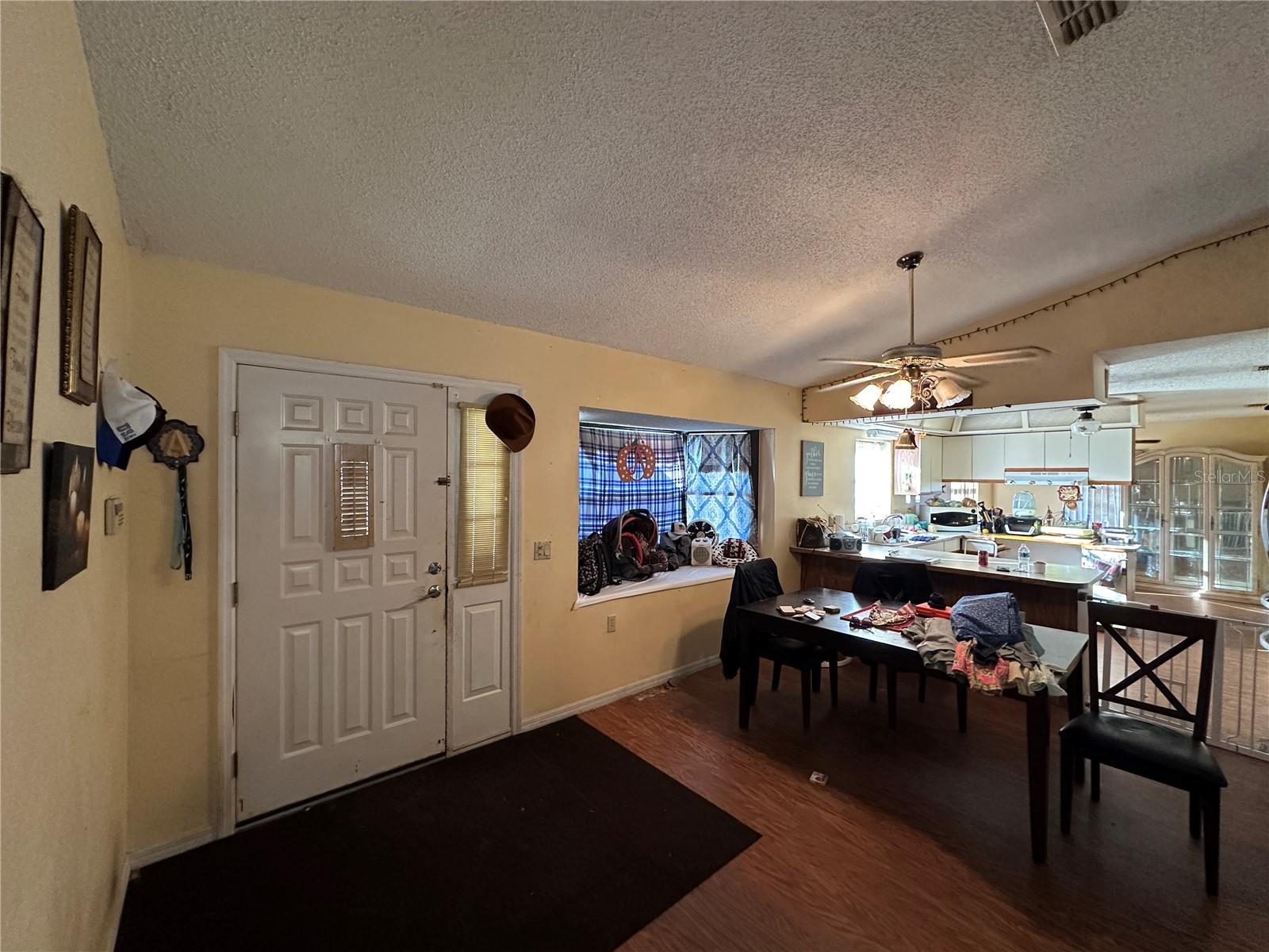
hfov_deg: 102.1
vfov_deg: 85.7
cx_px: 634
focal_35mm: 14
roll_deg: -0.1
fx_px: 513
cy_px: 476
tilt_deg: +0.9
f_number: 2.2
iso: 400
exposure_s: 1/60
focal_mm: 2.22
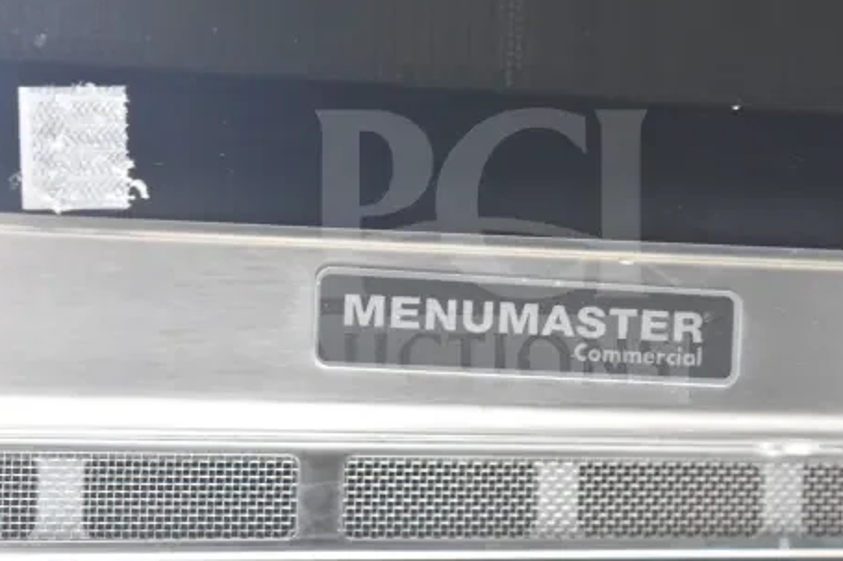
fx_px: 2590
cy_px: 256
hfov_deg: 18.5
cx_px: 480
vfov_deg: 12.4
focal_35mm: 111
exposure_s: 1/125
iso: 6400
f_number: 5.6
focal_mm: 55
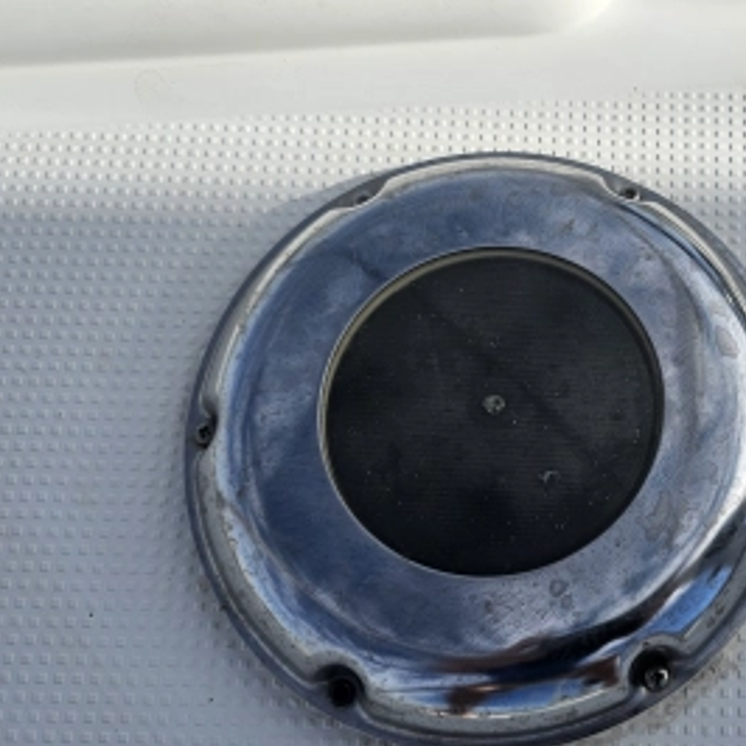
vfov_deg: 39.9
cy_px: 321
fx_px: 1024
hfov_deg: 37.8
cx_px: 651
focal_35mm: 42
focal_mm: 6.3
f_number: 1.7
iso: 16
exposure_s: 1/2000
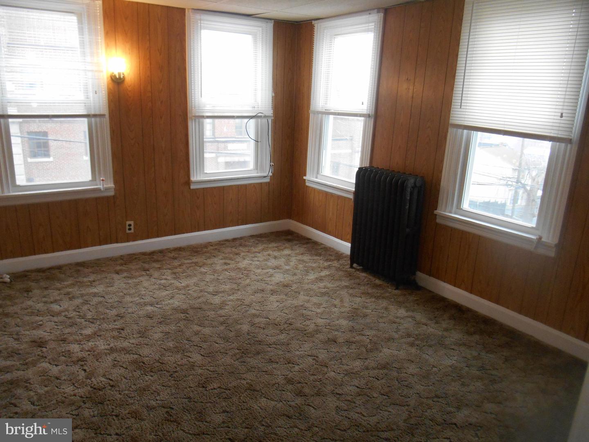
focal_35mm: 26
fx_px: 443
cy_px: 221
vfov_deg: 53.1
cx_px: 294
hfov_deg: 67.3
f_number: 3.4
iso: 320
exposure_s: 1/30
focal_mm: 4.7
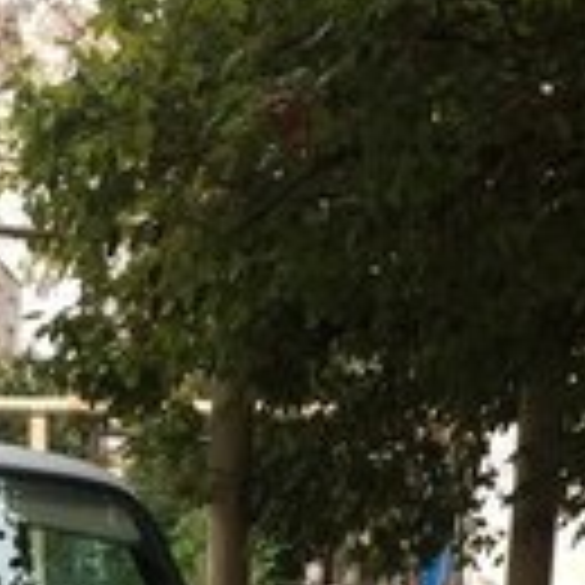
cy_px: 864
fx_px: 1874
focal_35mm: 98
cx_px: -32
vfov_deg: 16.3
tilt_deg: -10.1
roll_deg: -0.6
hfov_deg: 17.2
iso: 40
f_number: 2.2
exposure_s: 1/33
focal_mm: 4.15
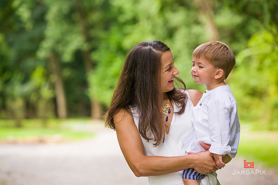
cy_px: 92
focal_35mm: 130
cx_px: 139
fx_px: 1004
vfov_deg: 10.6
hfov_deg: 15.8
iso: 200
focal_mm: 130
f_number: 4
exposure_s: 1/400
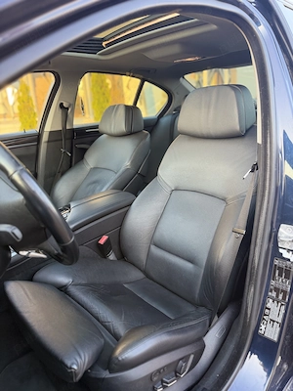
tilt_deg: -18.9
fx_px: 271
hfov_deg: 56.8
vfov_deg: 71.6
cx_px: 146
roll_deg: +3.7
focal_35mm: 24
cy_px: 196
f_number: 1.78
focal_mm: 6.76
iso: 200
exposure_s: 1/121
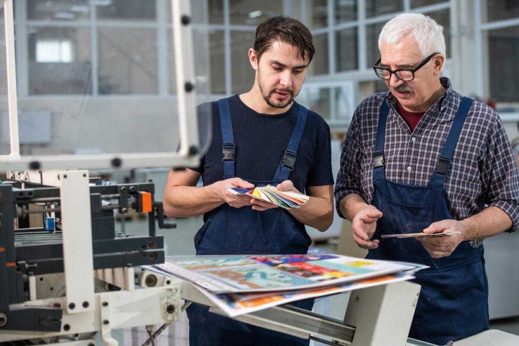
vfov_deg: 19.5
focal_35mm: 70
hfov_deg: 28.8
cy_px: 173
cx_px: 260
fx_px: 1009
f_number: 4
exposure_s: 1/125
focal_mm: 70
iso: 800
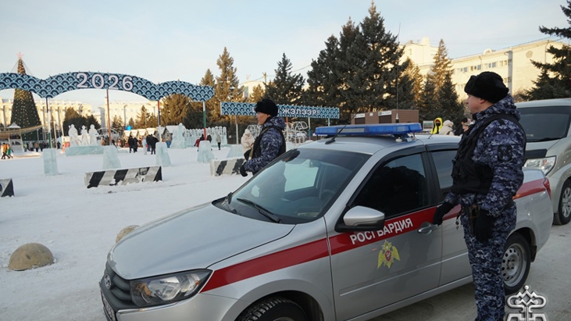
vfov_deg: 40.1
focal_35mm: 29
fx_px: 439
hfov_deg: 66.1
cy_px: 182
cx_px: 283
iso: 100
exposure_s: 1/125
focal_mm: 18
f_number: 5
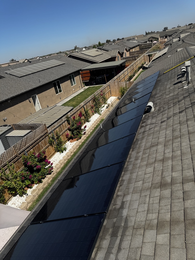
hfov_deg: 56.8
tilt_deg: -24.4
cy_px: 130
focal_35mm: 24
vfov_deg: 71.6
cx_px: 98
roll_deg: +11.8
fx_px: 180
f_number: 1.78
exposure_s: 1/5348
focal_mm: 6.76
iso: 80
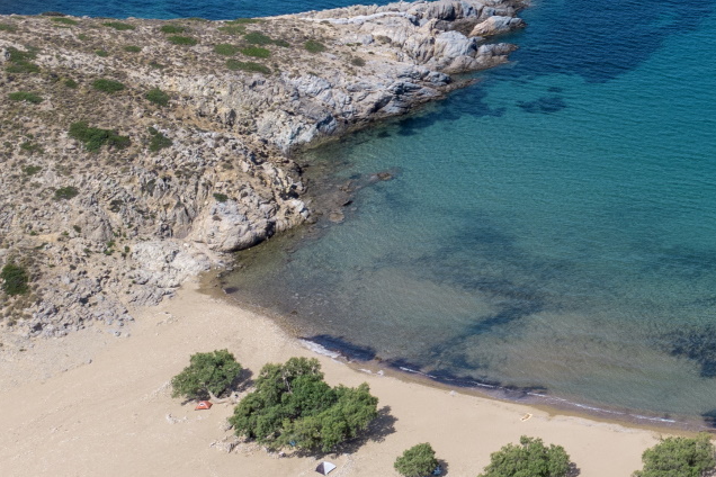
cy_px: 39
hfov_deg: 20.4
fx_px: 1750
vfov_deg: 15.3
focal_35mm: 88
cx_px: 1011
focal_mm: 10.26
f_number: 3.2
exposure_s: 1/120
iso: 100
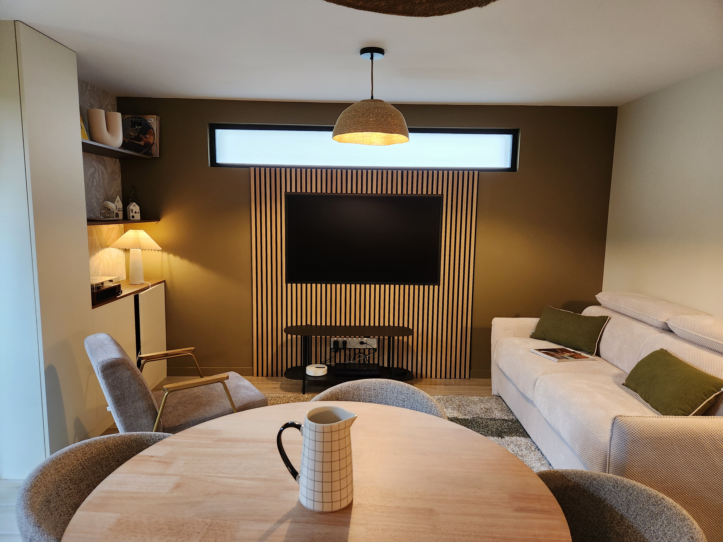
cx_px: 362
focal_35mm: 23
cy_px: 271
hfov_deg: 73.9
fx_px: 480
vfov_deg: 58.9
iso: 500
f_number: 1.8
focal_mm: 5.4
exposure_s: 1/100
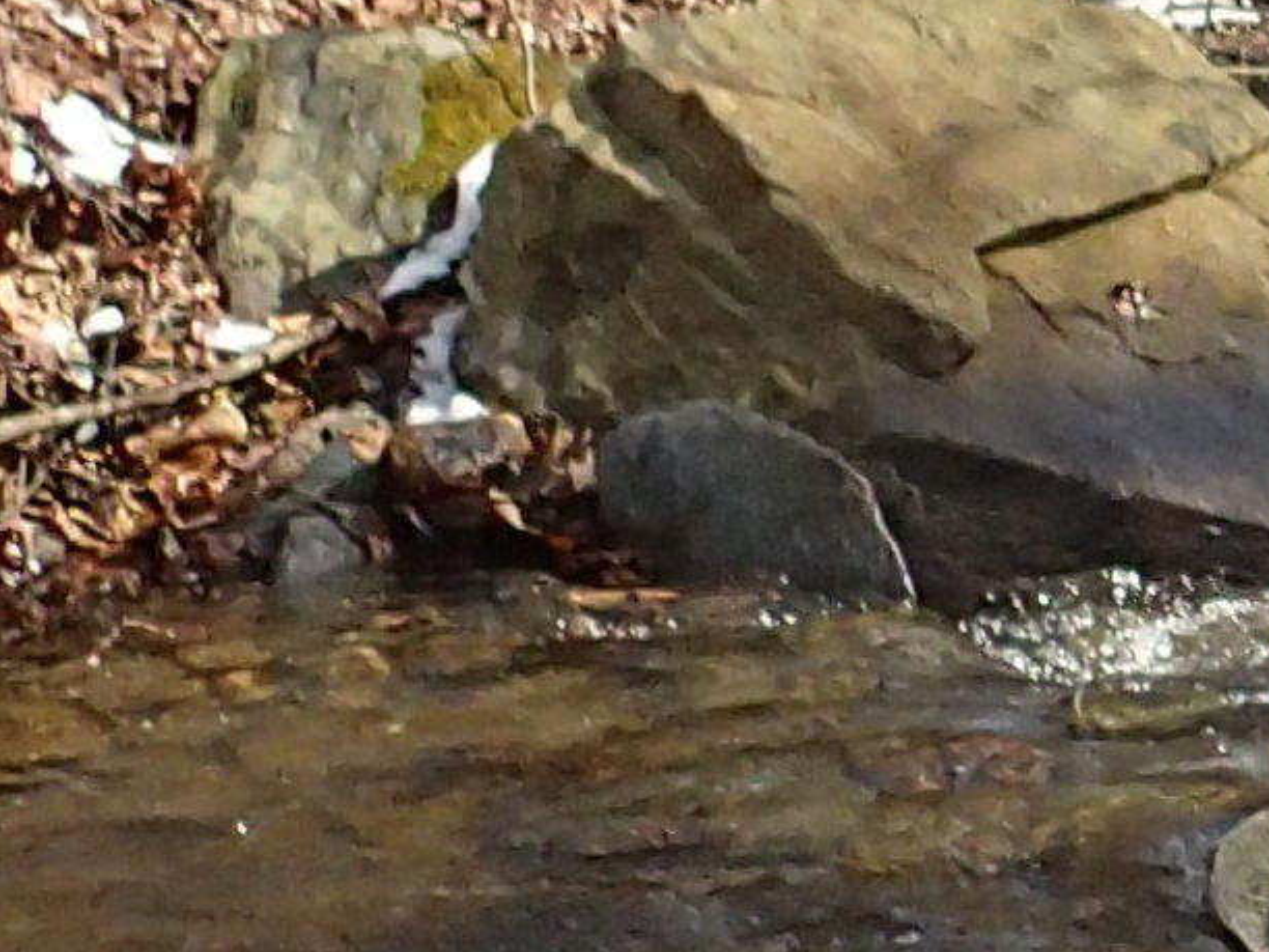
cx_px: 2453
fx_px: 5939
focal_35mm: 162
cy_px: 290
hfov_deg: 11.2
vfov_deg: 9.2
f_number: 2.8
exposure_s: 1/800
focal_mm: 4.5
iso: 200
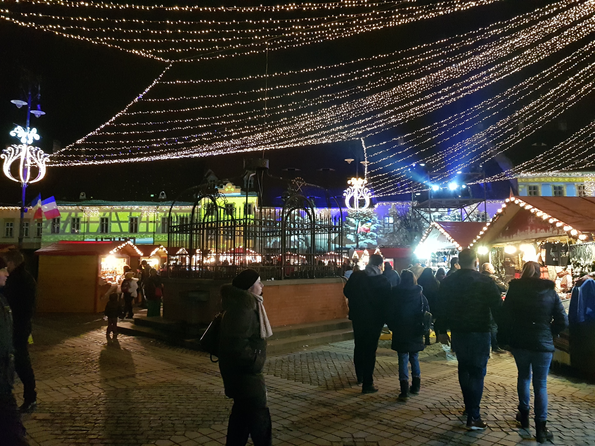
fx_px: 447
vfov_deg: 53.1
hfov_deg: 67.3
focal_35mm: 26
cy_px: 223
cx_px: 298
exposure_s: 1/50
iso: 800
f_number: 1.7
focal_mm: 4.2
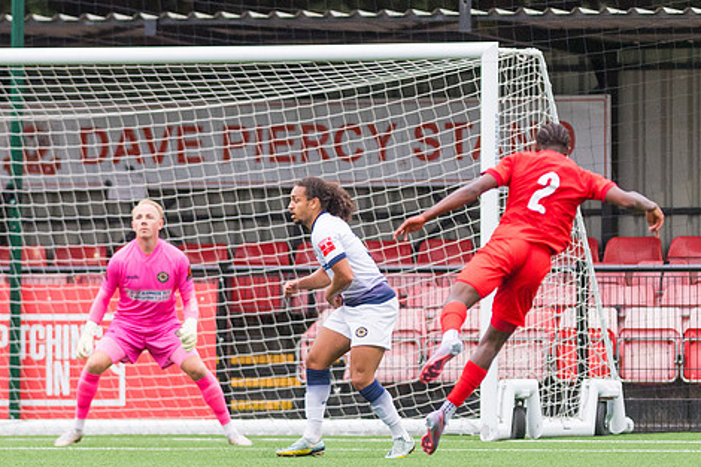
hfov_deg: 3.0
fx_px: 13469
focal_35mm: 692
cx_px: 257
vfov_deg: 2.0
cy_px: 332
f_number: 2.8
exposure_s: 1/1600
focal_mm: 300
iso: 1600
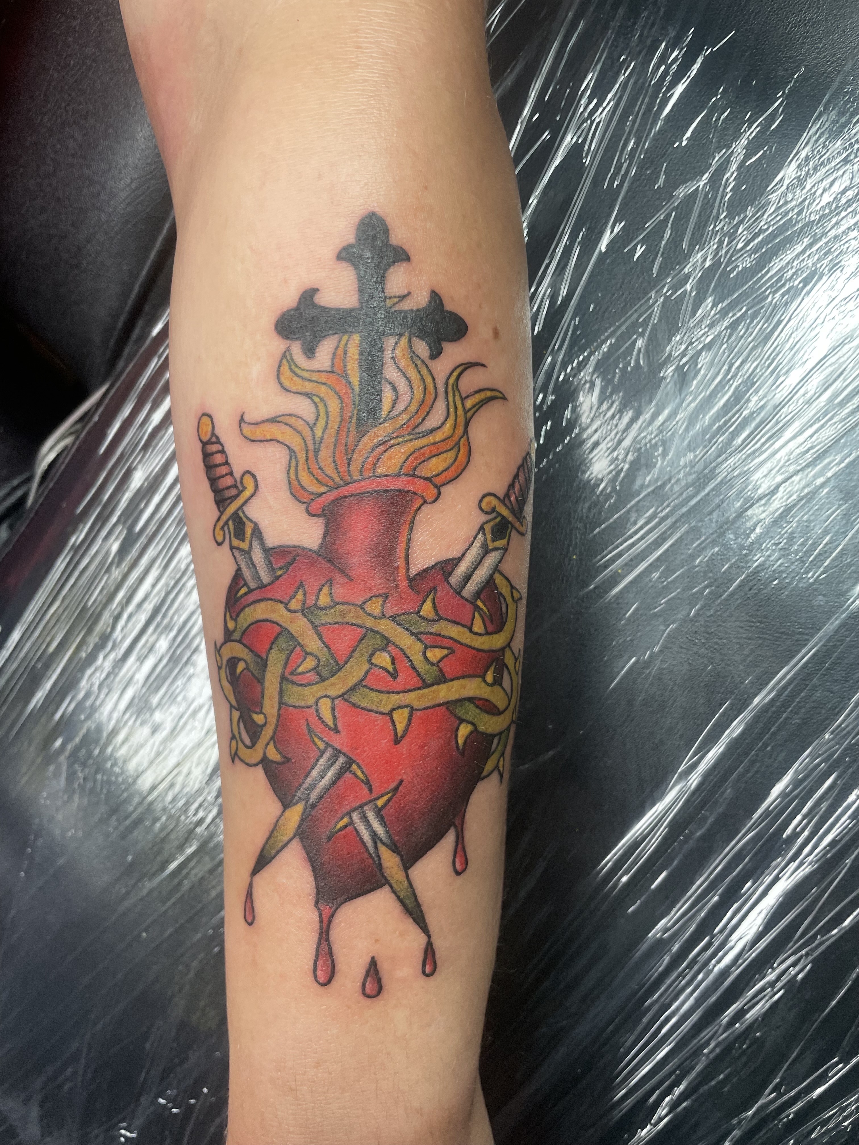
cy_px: 572
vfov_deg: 67.3
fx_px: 860
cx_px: 430
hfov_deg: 53.1
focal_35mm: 26
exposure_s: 1/120
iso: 125
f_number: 1.6
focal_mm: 4.2
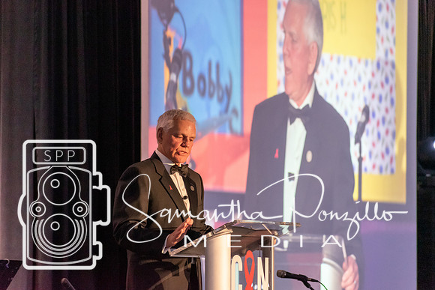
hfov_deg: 8.3
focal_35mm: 247
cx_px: 218
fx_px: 2981
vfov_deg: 5.6
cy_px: 145
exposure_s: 1/60
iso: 3200
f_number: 5
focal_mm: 160
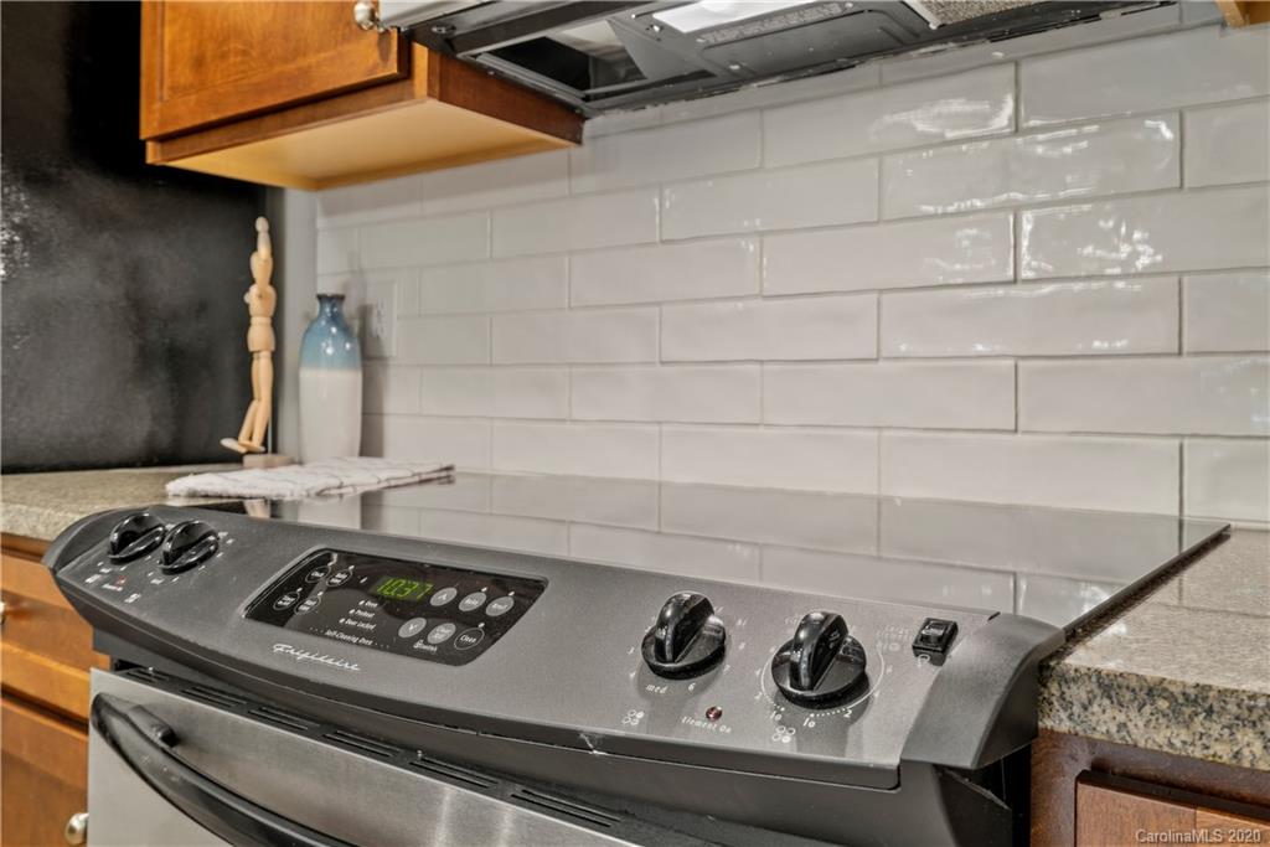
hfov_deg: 63.7
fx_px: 1023
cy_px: 424
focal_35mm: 29
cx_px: 635
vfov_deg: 45.0
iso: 200
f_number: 8
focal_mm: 29
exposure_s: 4
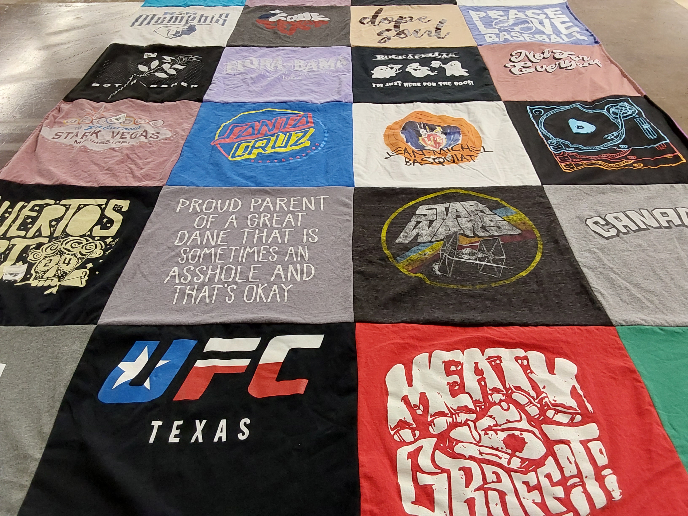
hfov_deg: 63.4
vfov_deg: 49.7
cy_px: 258
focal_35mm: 28
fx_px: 557
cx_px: 344
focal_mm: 2.91
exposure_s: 1/60
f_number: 1.9
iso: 160
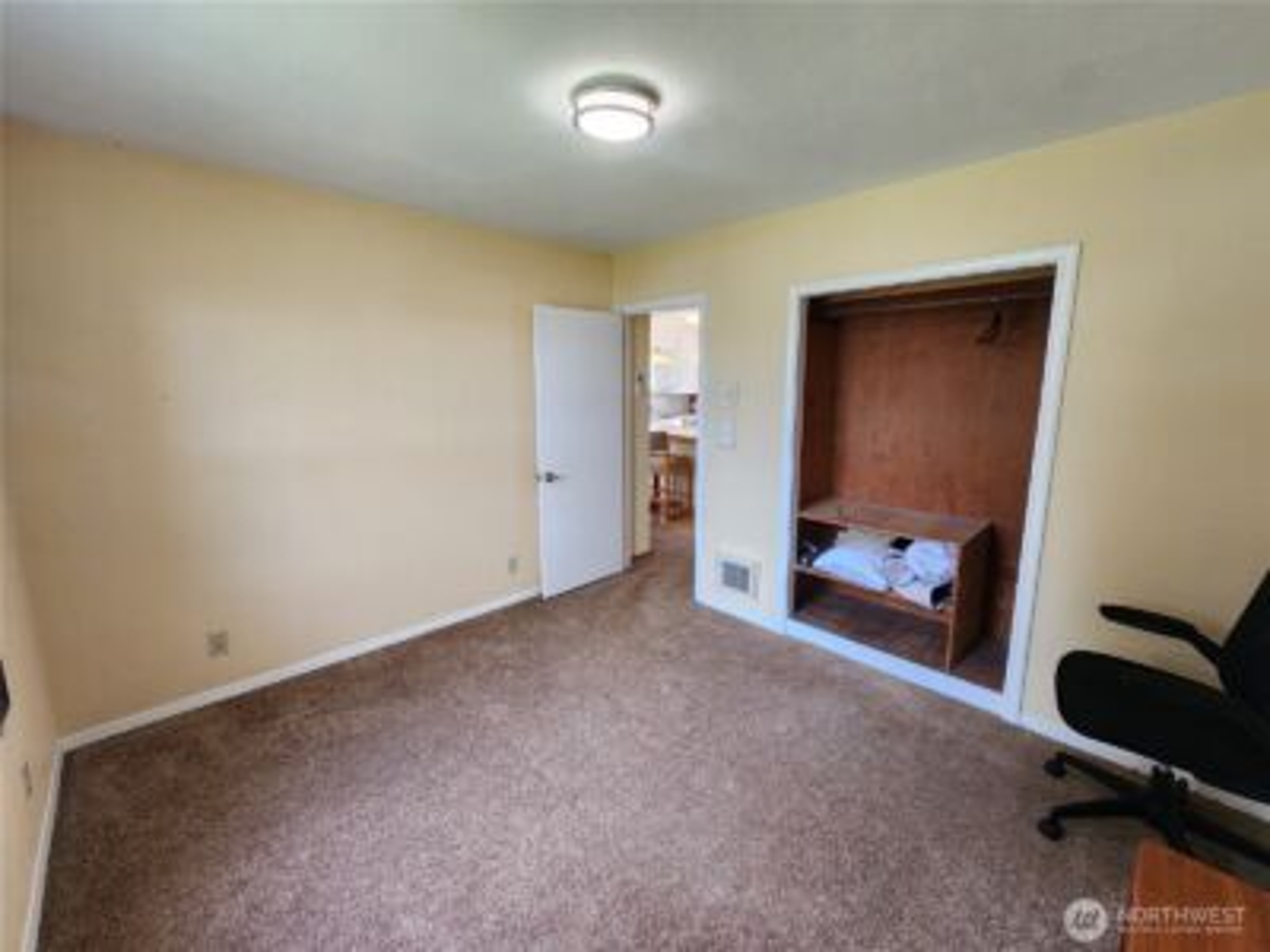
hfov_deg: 106.2
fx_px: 477
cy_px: 476
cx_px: 635
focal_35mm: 13
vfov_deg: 89.9
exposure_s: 1/60
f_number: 2.2
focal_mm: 2.2
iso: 125
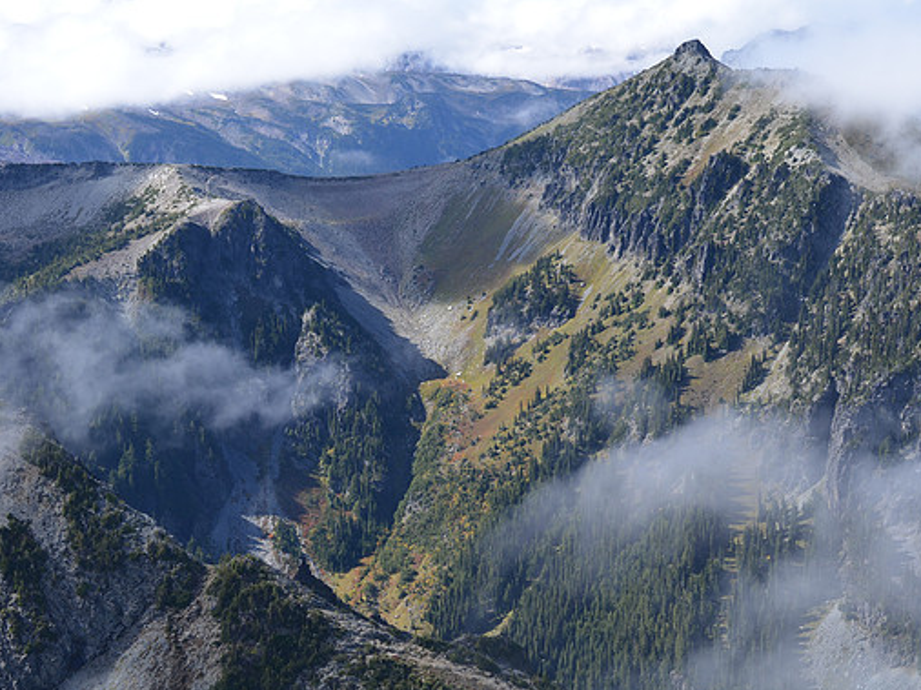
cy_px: 348
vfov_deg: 22.2
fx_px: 1755
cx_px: 511
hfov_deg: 29.4
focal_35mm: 66
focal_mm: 40
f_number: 8
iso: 160
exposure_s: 1/250
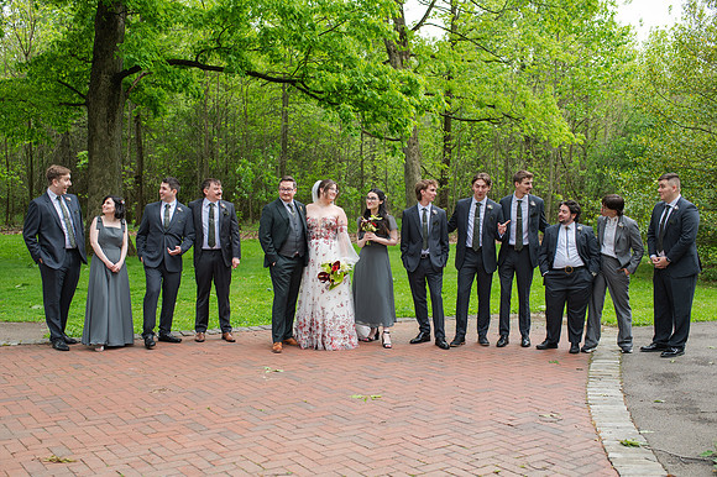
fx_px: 780
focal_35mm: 39
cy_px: 264
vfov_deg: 34.0
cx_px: 344
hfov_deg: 49.3
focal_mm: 35
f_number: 3.5
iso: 125
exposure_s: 1/320
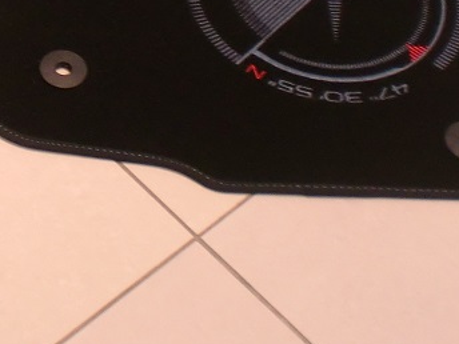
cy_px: -125
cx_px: -53
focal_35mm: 122
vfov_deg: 11.8
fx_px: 1618
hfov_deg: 15.7
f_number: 3.1
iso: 125
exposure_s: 1/60
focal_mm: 6.3
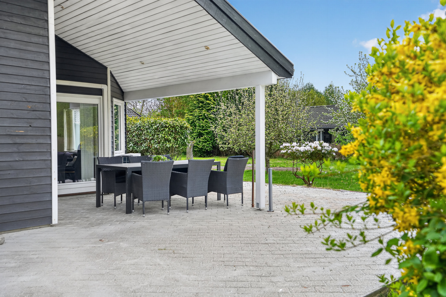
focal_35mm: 35
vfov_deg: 37.8
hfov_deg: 54.4
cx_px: 223
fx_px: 434
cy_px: 148
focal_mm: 35
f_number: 3.5
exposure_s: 1/125
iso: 400
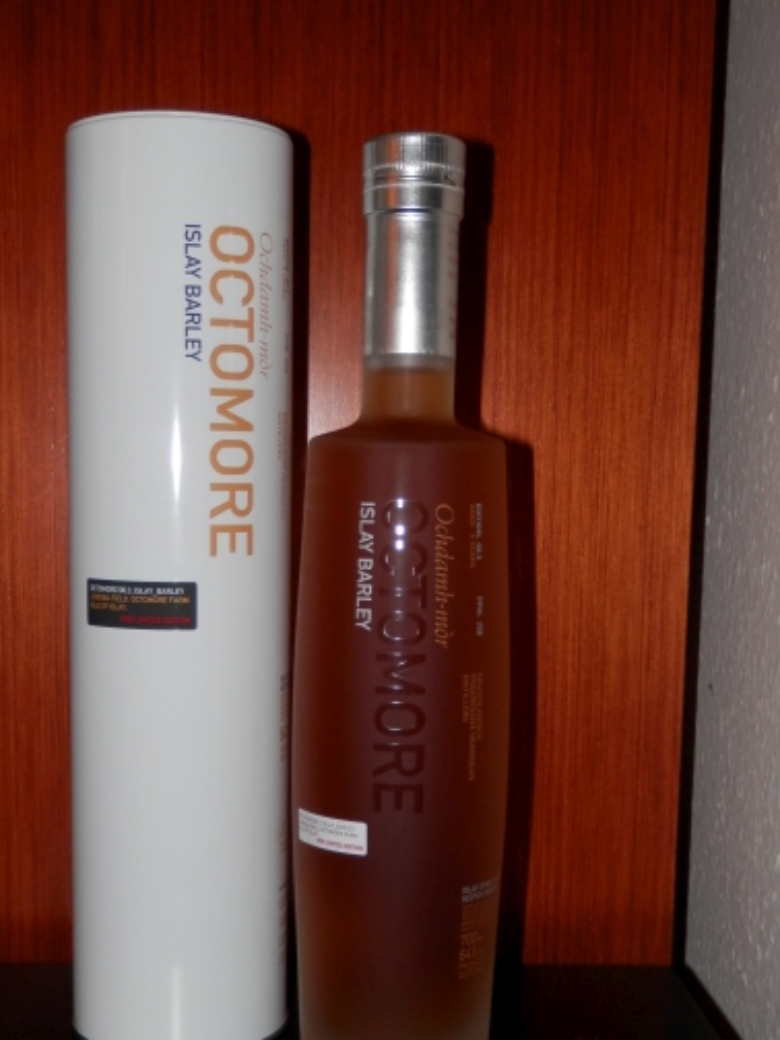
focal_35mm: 47
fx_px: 1412
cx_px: 353
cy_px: 644
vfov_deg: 40.2
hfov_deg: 30.9
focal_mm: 6.6
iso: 100
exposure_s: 1/40
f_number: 3.6
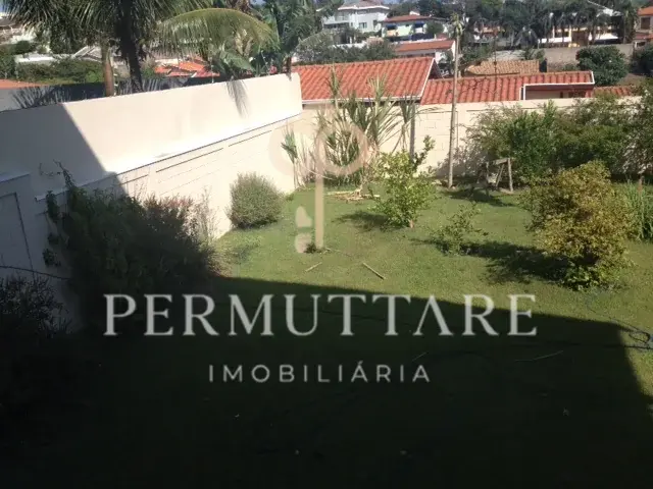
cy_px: 244
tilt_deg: -20.0
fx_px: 660
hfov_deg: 52.6
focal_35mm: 35
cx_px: 326
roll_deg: +4.4
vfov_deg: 40.7
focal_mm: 4.28
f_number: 2.4
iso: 50
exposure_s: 1/1534
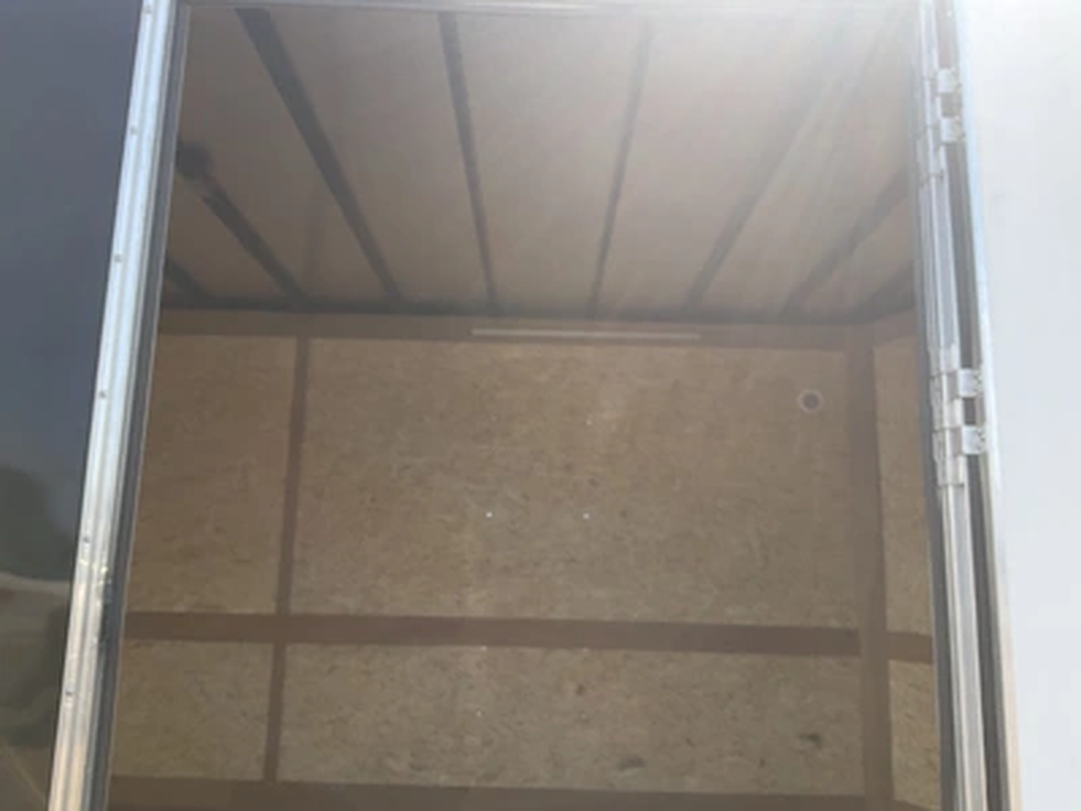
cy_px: 406
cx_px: 540
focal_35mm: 29
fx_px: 906
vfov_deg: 48.2
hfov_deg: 61.7
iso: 25
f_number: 1.8
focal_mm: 3
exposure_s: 1/593
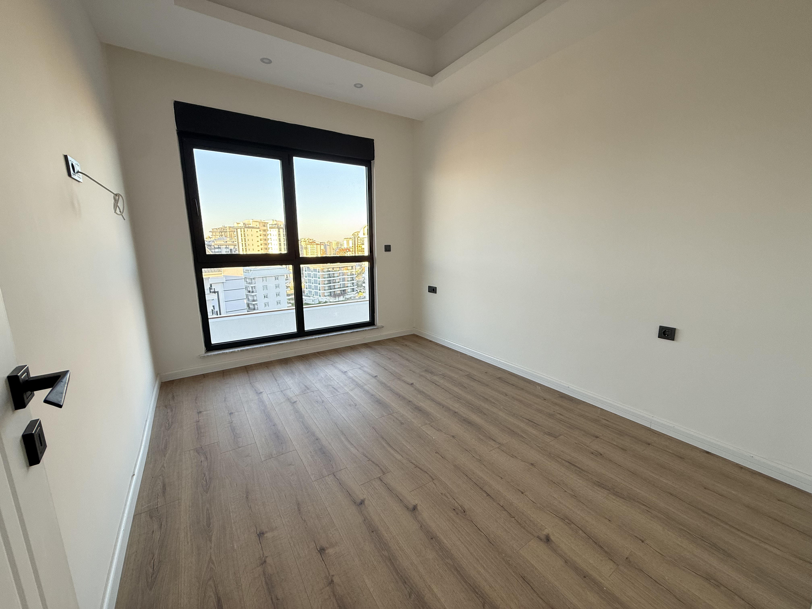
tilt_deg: -10.7
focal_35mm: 14
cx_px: 406
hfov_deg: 102.1
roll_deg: +0.1
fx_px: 328
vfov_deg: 85.7
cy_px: 304
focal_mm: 2.22
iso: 64
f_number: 2.2
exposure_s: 1/99
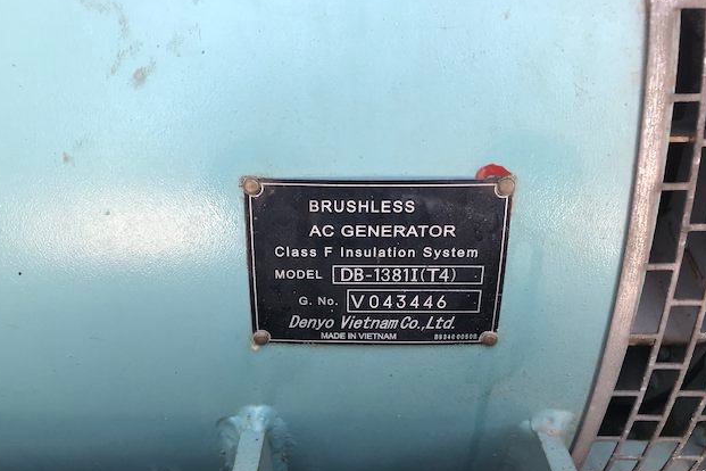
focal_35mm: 30
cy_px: 257
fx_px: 588
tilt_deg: -27.3
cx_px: 347
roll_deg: +1.1
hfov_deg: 61.9
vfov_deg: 43.6
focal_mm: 3.99
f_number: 1.8
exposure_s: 1/107
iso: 20
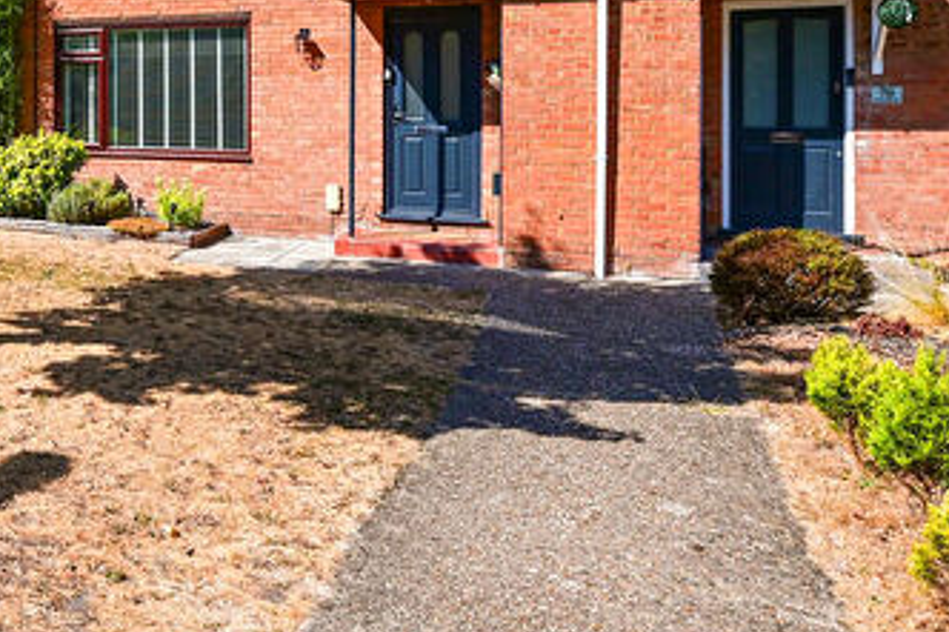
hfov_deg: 42.9
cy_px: 100
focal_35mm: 39
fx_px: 1029
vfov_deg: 32.9
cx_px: 9
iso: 400
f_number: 7.1
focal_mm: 18.5
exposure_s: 1/1600
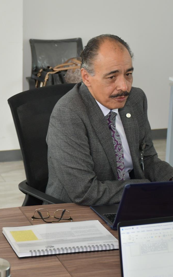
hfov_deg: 13.3
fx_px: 732
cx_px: -4
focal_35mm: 97
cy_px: 139
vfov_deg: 21.4
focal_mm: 42
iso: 1000
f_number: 4.5
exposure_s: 1/60
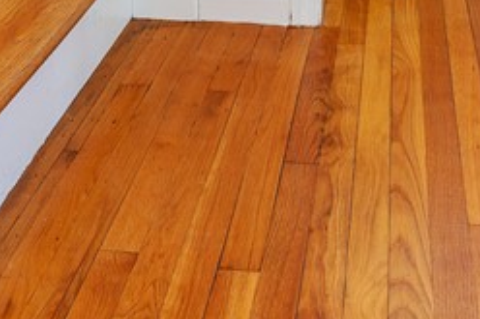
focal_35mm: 70
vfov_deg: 15.2
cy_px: -338
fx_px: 933
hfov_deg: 28.8
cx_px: 199
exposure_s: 1/4
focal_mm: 16
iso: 100
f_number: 6.3
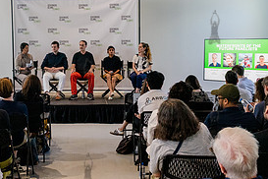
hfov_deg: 32.5
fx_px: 454
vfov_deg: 22.2
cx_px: 84
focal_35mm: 61
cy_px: 74
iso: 4000
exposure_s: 1/320
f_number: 4
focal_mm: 28
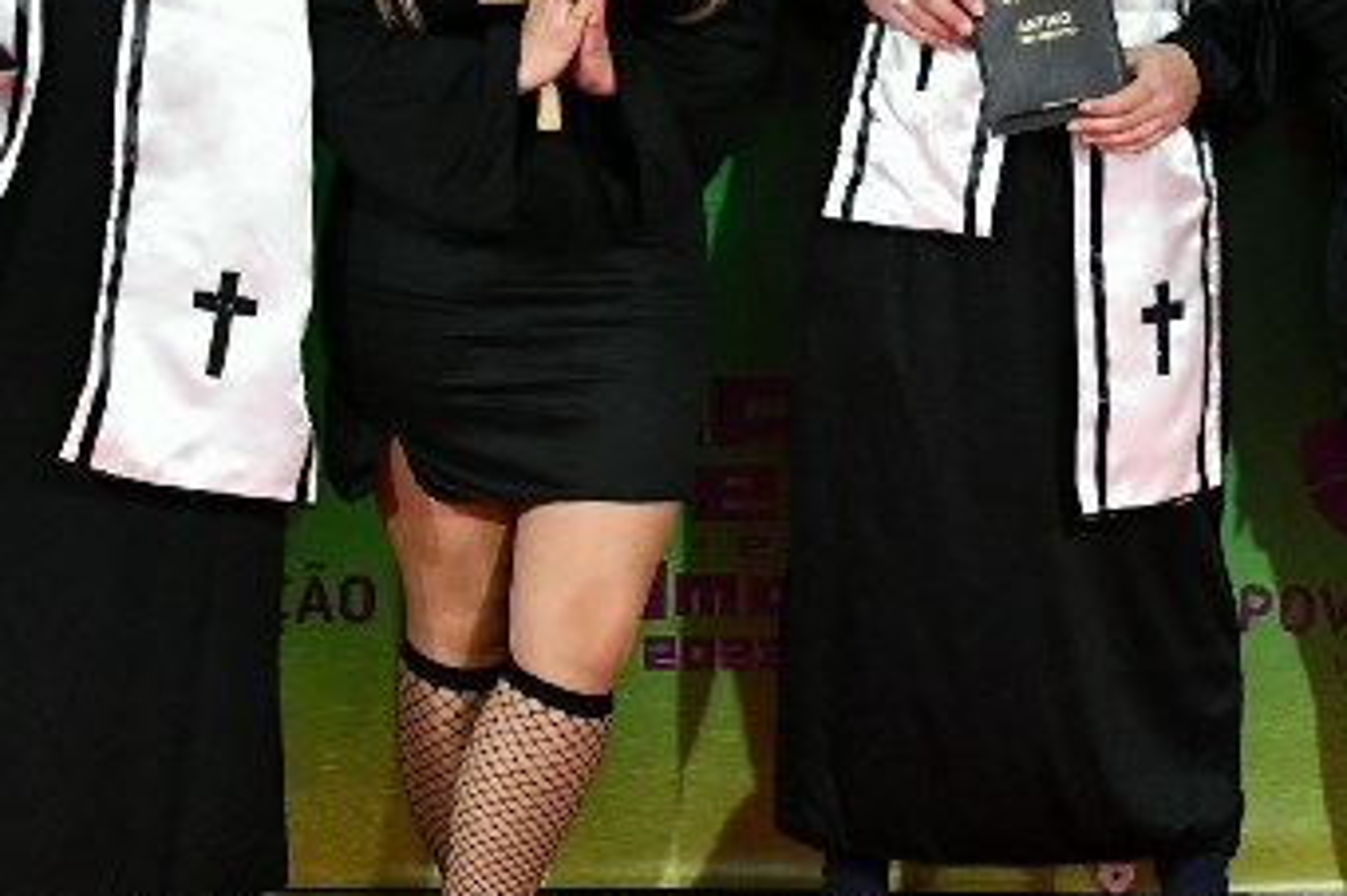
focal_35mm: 144
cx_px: 1296
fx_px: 5385
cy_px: 122
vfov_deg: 9.5
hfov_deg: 14.1
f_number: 4.2
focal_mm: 32
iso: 2800
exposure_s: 1/125
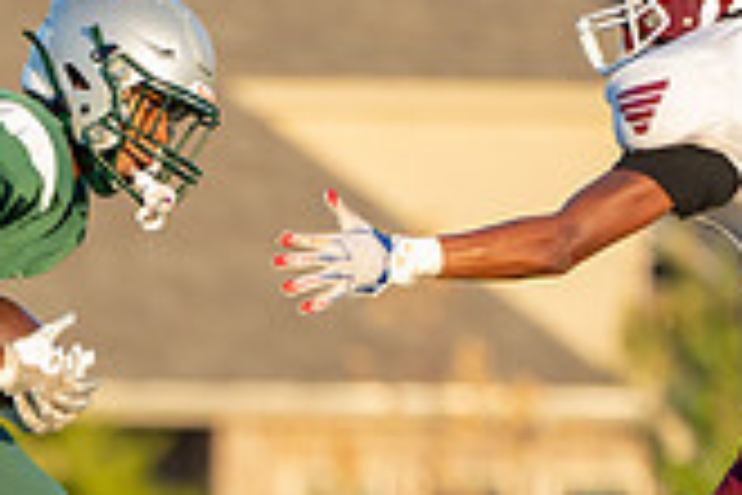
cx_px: -49
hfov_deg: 1.5
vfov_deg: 1.0
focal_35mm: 1403
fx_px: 28915
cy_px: 808
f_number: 5.6
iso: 1600
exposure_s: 1/1250
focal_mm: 400
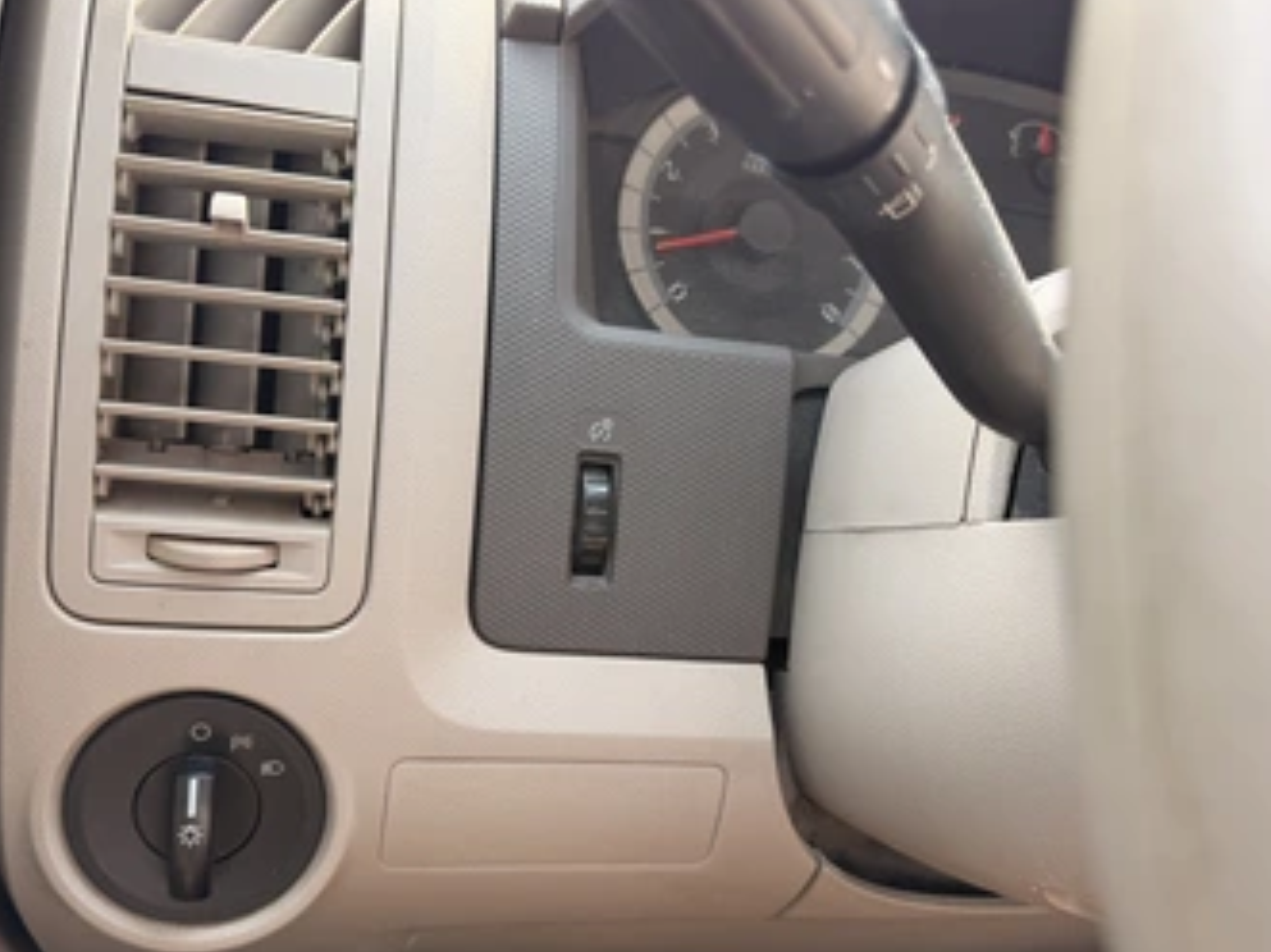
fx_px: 1064
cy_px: 530
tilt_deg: -20.1
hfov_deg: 61.7
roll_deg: -10.7
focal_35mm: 29
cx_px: 649
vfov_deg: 48.1
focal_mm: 6.76
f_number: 1.78
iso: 80
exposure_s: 1/188
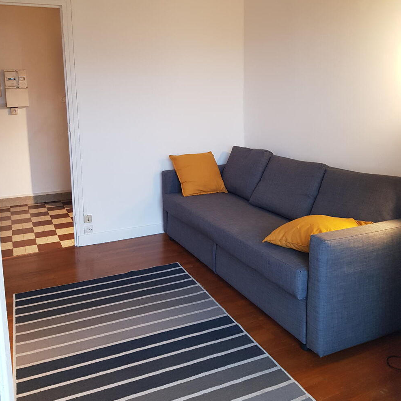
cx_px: 198
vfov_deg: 52.0
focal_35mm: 31
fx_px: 406
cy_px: 154
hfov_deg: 52.5
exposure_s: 1/33
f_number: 1.7
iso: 160
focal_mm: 4.2
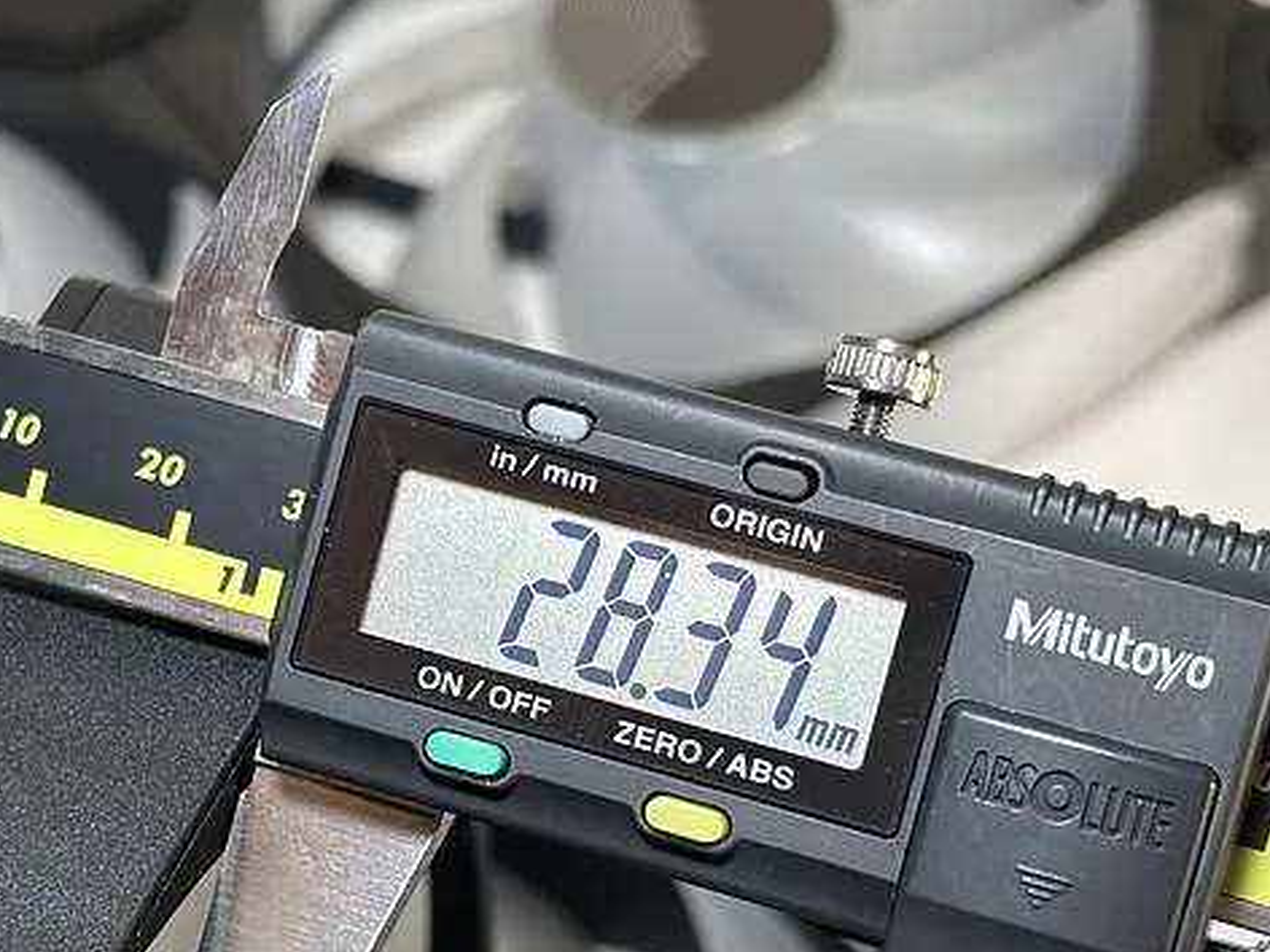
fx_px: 3155
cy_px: 647
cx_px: 471
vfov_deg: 17.1
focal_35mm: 86
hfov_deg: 22.7
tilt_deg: -53.1
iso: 64
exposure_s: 1/60
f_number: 1.6
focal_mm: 5.96
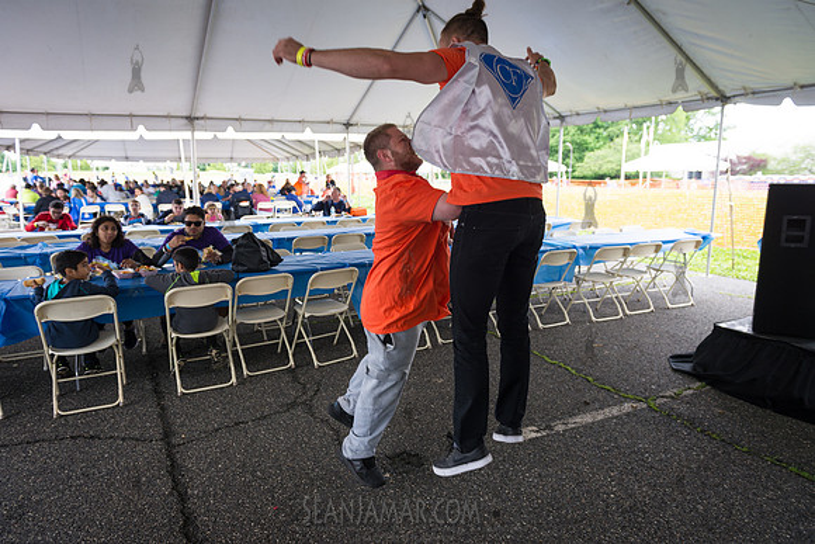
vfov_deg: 53.2
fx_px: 543
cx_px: 408
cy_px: 272
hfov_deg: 73.7
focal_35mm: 24
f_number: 4
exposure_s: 1/250
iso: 200
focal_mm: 24
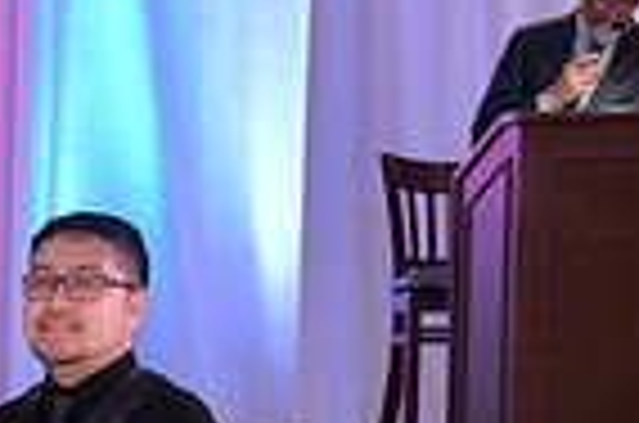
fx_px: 3755
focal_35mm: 212
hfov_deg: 9.3
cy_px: 664
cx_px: -508
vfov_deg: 6.4
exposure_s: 1/250
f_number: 4
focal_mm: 52
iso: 2000
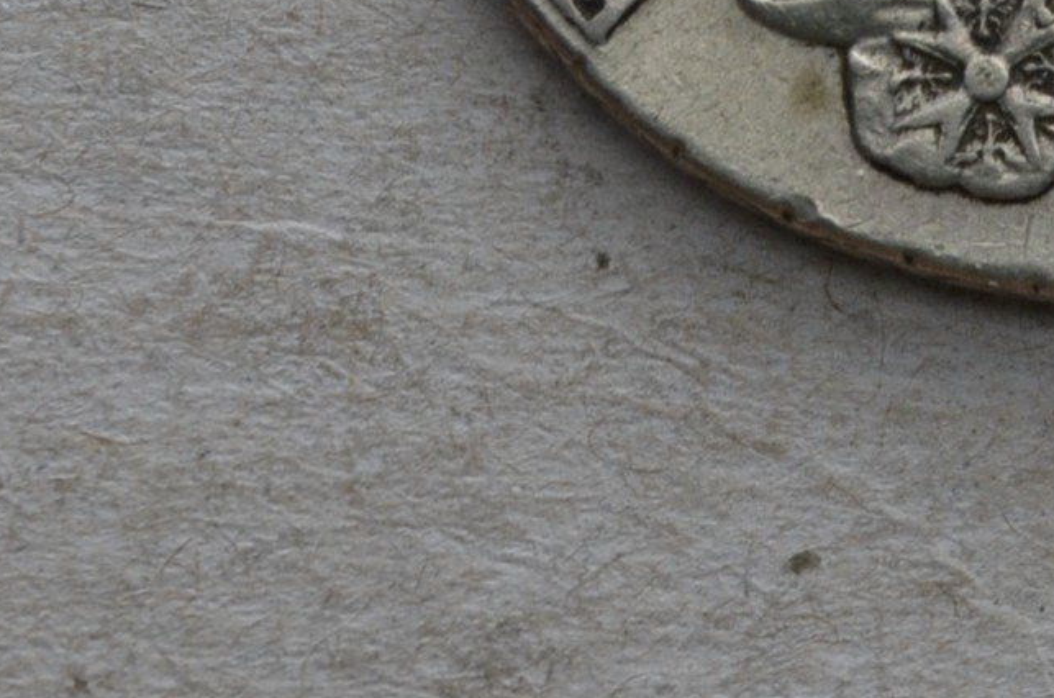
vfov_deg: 4.9
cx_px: 2013
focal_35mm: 276
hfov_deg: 7.2
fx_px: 8065
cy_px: -521
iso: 400
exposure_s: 1/200
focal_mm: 48
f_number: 14
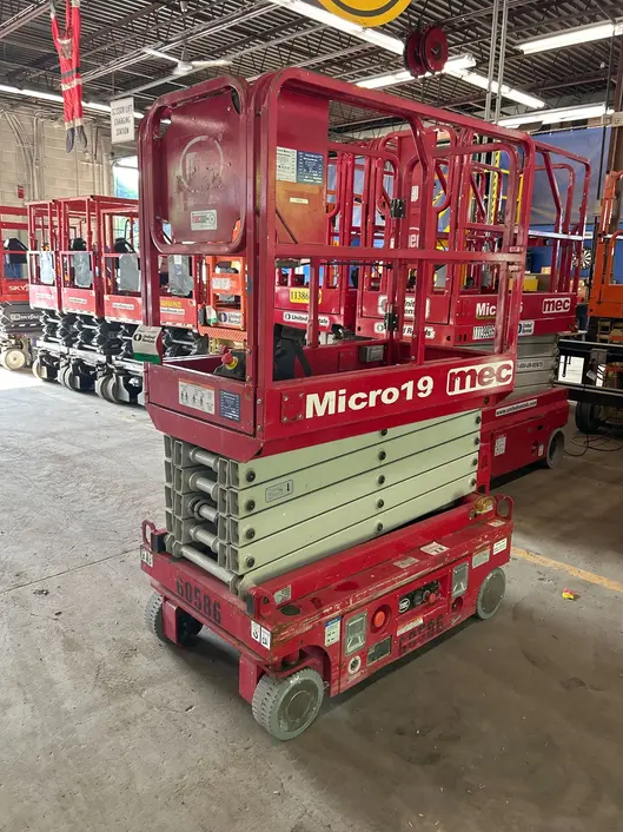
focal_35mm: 27
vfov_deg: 65.3
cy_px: 405
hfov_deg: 51.3
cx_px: 303
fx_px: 648
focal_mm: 5.7
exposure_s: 1/93
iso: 125
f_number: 1.5
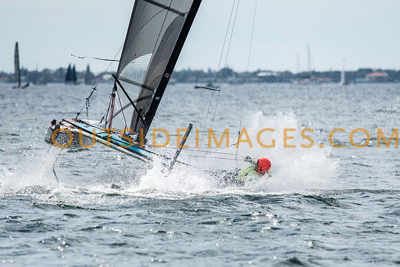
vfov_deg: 3.0
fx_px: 5155
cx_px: 200
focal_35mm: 464
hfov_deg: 4.4
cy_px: 134
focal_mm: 300
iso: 400
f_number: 5
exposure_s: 1/8000
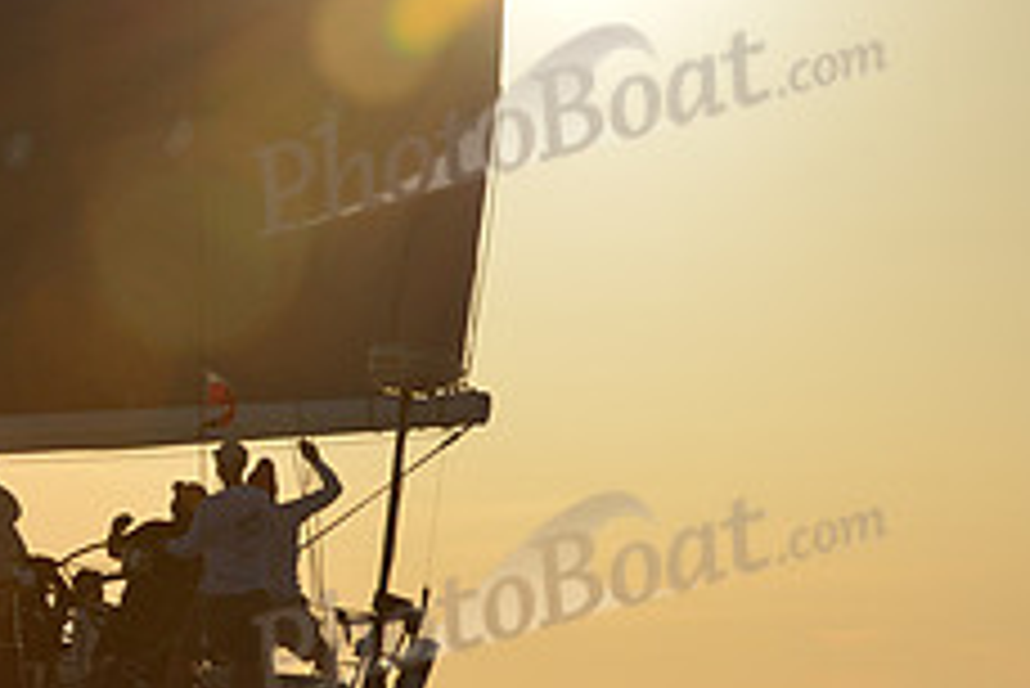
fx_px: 5067
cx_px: 22
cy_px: 416
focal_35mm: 177
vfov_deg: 7.8
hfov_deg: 11.5
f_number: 11
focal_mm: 70
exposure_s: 1/800
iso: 320
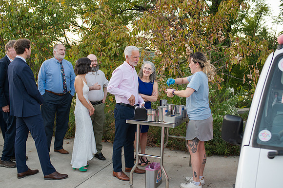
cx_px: 143
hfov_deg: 52.9
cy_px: 93
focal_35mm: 36
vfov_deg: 36.6
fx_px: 284
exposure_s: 1/320
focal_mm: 35
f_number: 3.2
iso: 800
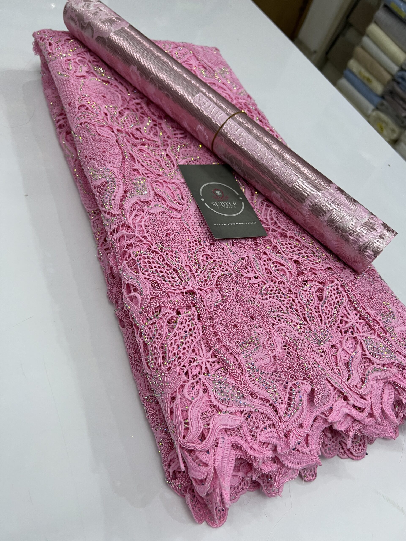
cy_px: 270
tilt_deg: -47.1
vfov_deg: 67.3
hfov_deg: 53.1
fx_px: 407
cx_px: 203
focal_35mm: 26
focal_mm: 5.7
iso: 80
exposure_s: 1/48
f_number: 1.5
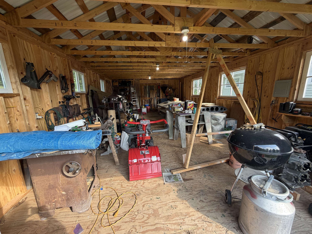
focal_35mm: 14
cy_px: 117
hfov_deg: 102.1
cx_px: 156
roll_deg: +1.8
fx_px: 126
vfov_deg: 85.7
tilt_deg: -12.0
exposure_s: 1/120
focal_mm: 2.22
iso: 80
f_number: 2.2
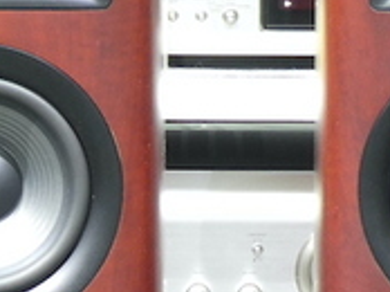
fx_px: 3105
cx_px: 249
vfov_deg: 5.3
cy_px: 571
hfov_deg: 7.2
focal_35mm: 276
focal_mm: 9
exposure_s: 1.3
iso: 100
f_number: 4.1
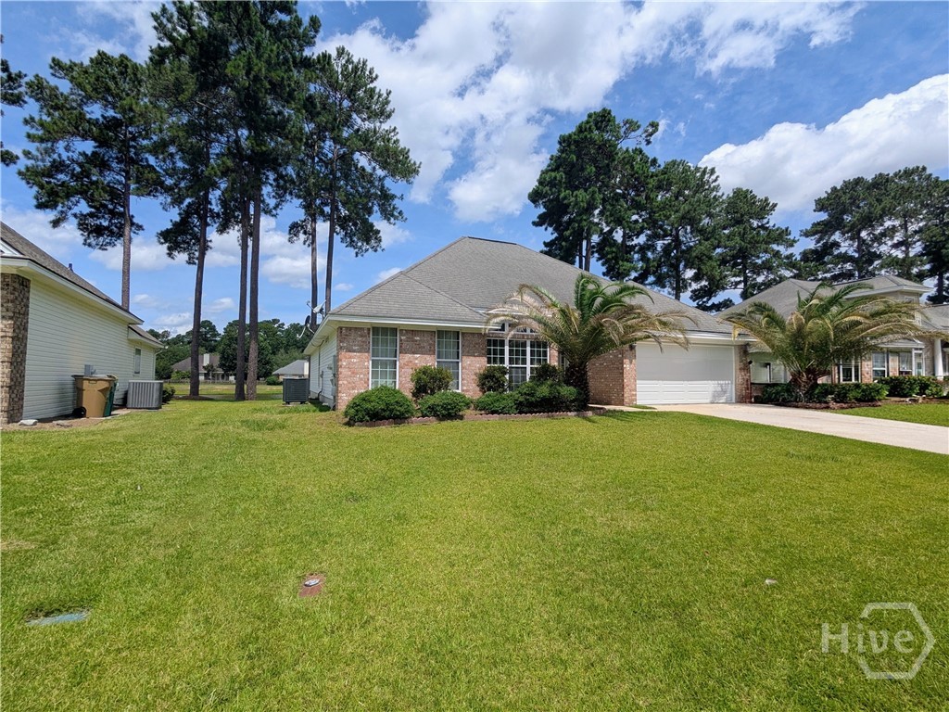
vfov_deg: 78.1
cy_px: 356
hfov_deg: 94.5
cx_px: 474
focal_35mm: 16
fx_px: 439
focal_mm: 2.35
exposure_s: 1/2732
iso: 46
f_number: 2.2
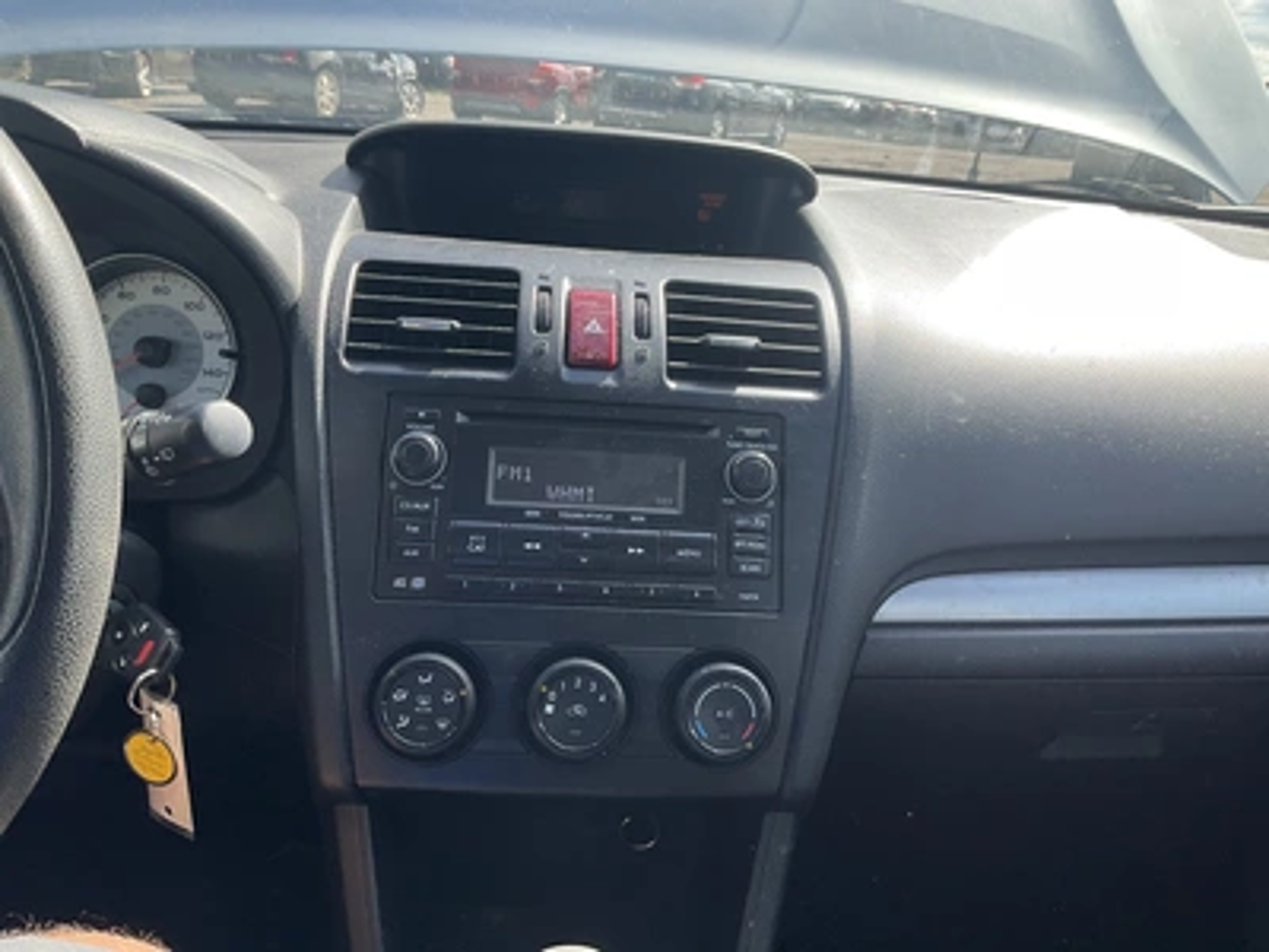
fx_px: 1063
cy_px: 476
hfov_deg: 61.7
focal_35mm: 29
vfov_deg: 48.2
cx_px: 634
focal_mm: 3
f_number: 1.8
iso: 25
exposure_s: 1/367
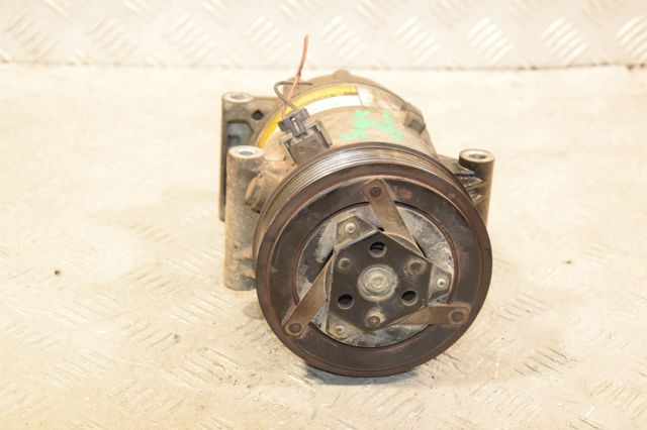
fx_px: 1401
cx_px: 324
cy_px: 215
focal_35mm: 78
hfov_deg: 26.0
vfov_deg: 17.5
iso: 1600
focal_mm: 52
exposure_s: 1/125
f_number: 5.6
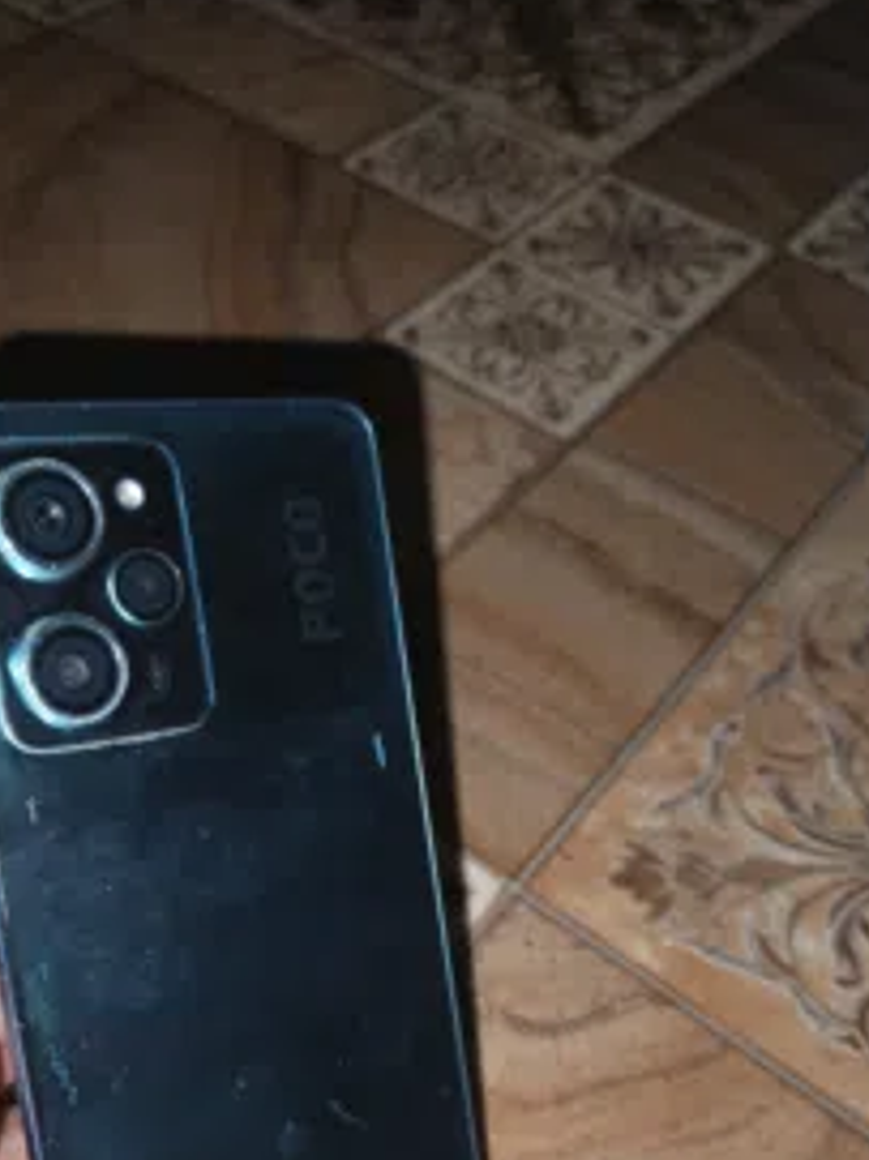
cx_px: 342
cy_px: 809
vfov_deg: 52.5
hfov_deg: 41.5
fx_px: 1139
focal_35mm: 34
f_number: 1.8
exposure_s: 1/50
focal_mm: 5.56
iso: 554
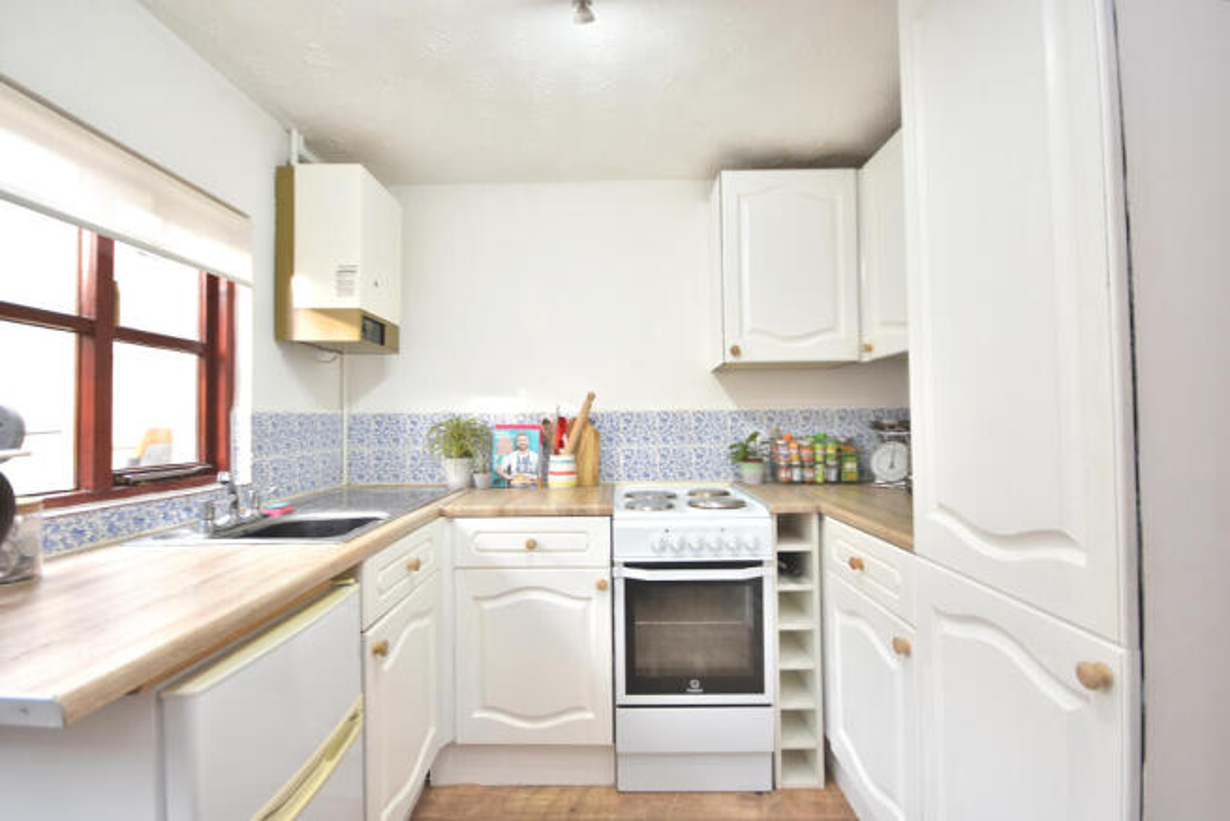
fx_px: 513
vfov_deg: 77.4
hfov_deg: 100.4
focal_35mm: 15
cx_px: 615
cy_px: 410
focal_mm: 10
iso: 100
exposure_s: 1/8
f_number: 4.5
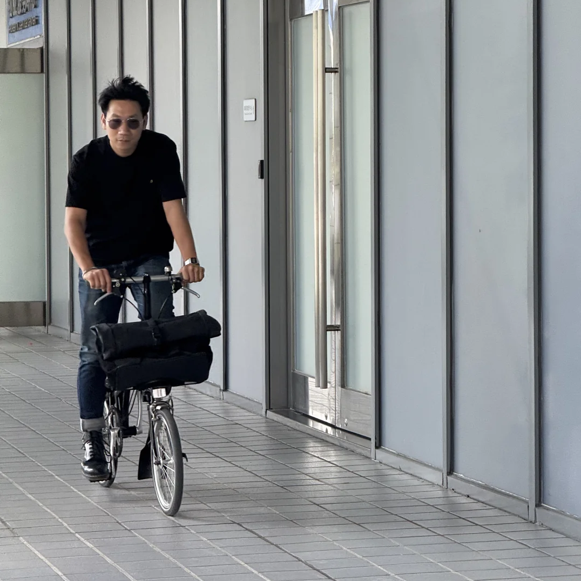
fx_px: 2696
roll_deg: +0.1
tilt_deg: -0.7
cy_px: 227
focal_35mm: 142
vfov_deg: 12.3
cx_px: 291
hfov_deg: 12.3
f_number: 2.8
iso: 64
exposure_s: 1/99
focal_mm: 15.66
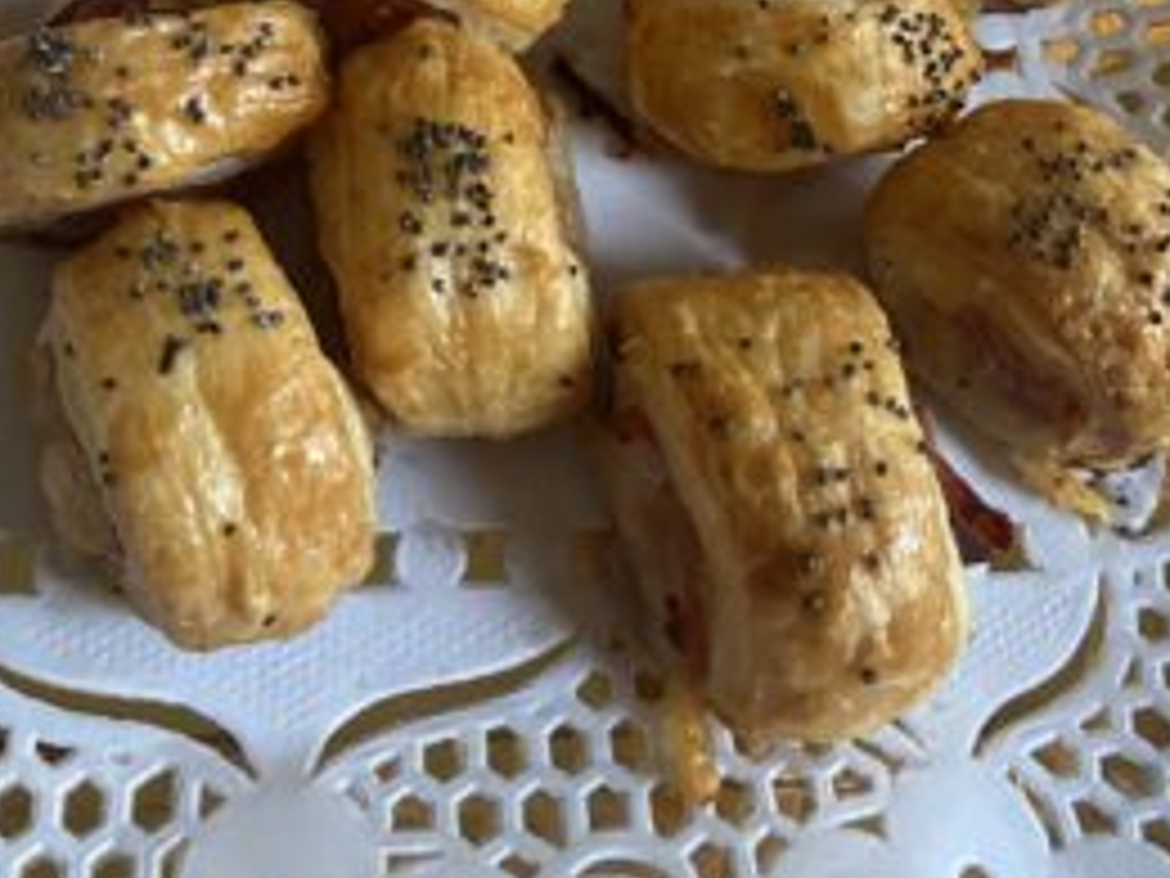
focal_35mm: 50
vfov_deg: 27.0
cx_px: 628
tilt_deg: -57.8
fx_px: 1690
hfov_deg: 38.2
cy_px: -54
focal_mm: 4.25
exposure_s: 1/50
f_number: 1.8
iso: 500
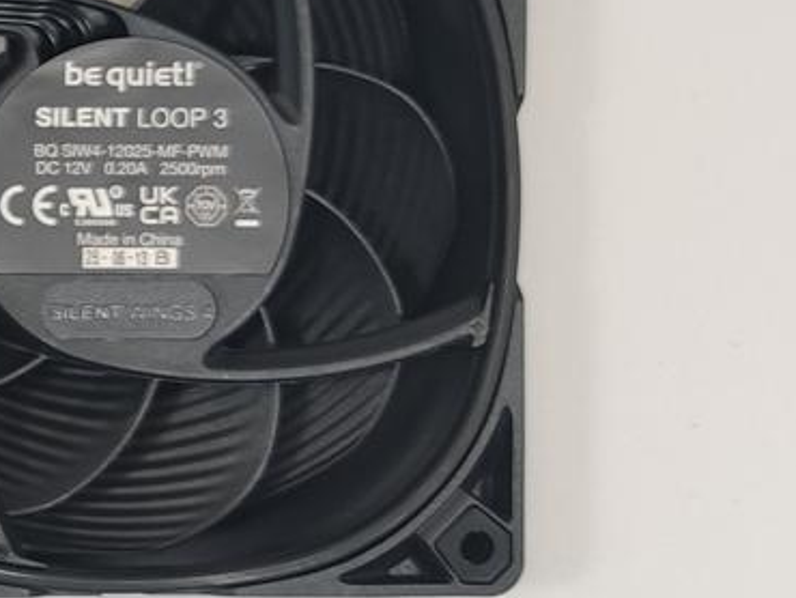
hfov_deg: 14.8
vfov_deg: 13.7
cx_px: -822
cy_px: 224
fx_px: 2485
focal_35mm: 108
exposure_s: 1/100
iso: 100
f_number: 1.85
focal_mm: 6.78
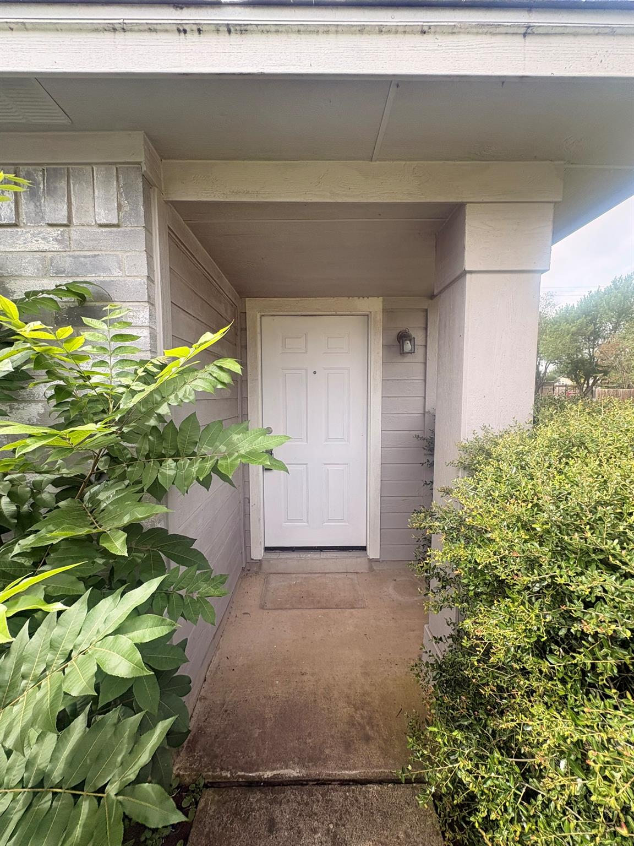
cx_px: 317
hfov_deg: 85.7
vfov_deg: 102.1
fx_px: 342
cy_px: 423
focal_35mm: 14
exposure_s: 1/418
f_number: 2.2
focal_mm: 2.22
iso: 40
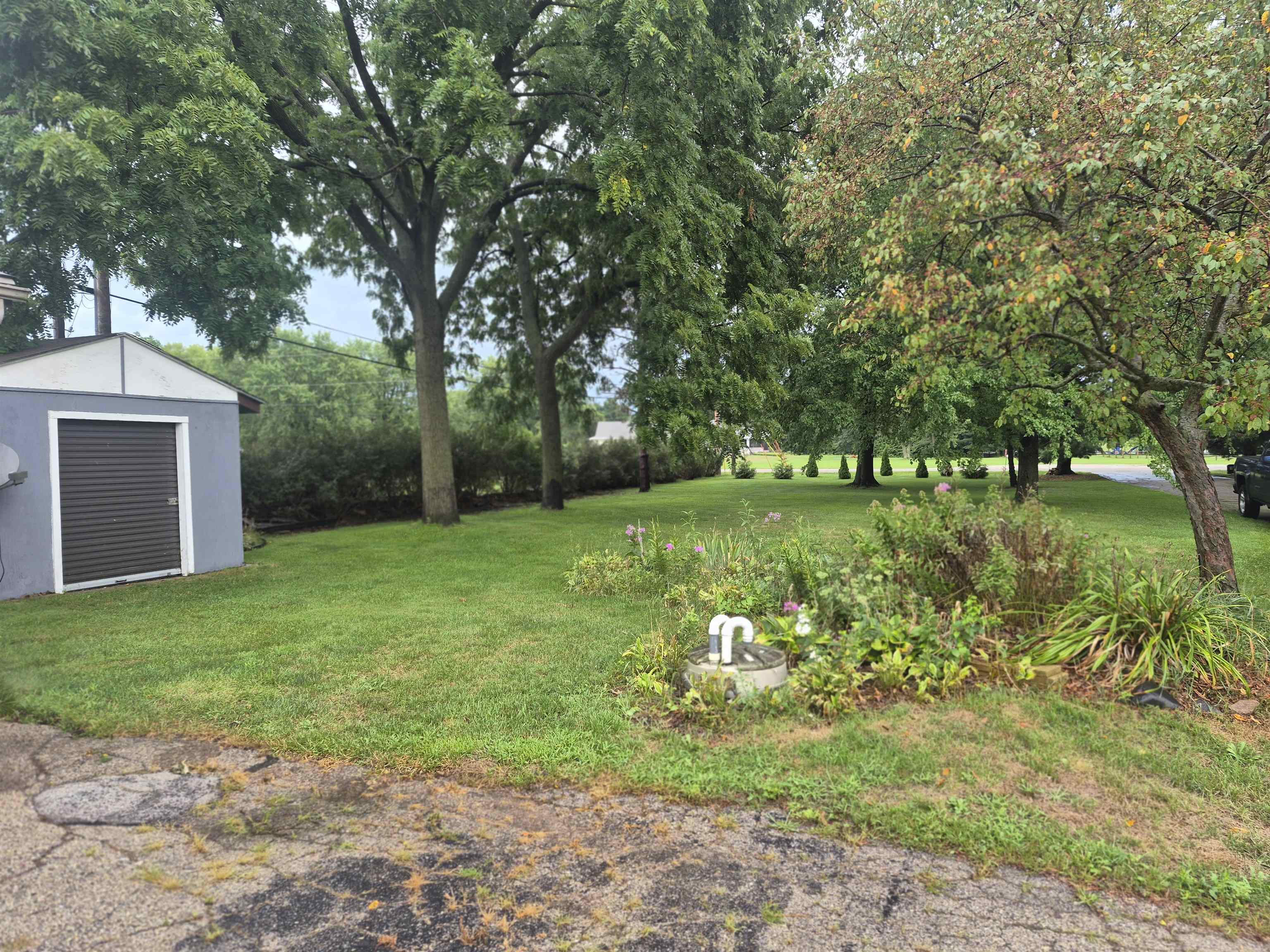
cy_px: 476
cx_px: 635
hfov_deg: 73.9
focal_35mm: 23
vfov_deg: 58.9
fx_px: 844
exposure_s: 1/180
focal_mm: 5.4
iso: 40
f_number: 1.8
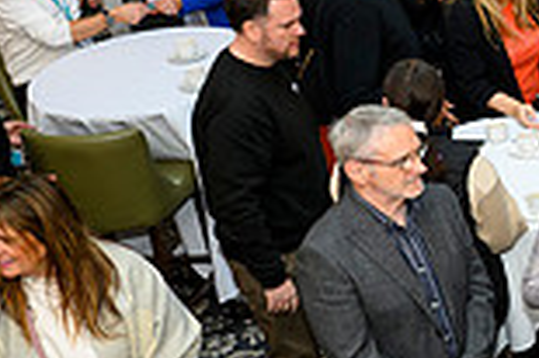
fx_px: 1346
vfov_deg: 15.1
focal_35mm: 90
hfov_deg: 19.4
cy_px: 146
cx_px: 835
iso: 1250
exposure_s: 1/160
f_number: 4
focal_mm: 24
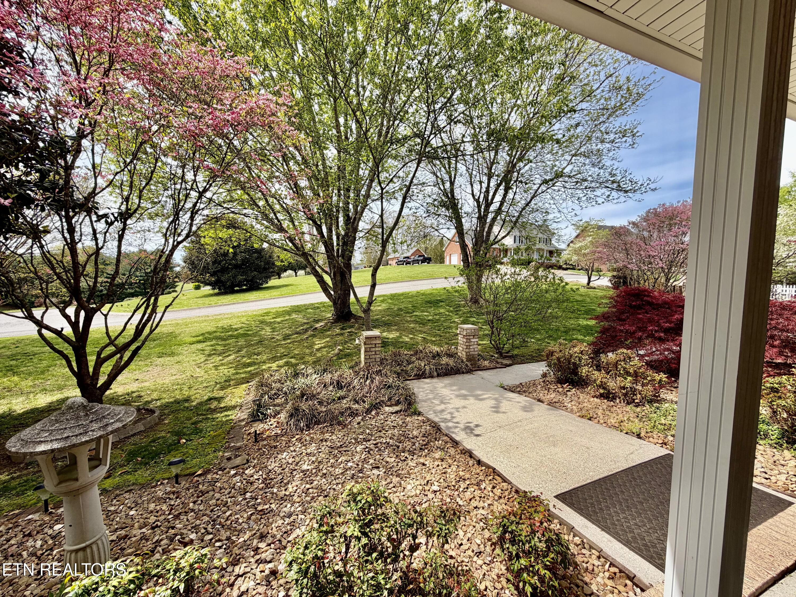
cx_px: 398
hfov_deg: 102.1
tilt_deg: -4.3
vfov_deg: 85.7
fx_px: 322
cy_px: 298
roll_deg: +0.2
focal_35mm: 14
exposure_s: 1/770
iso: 32
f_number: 2.2
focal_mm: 2.22
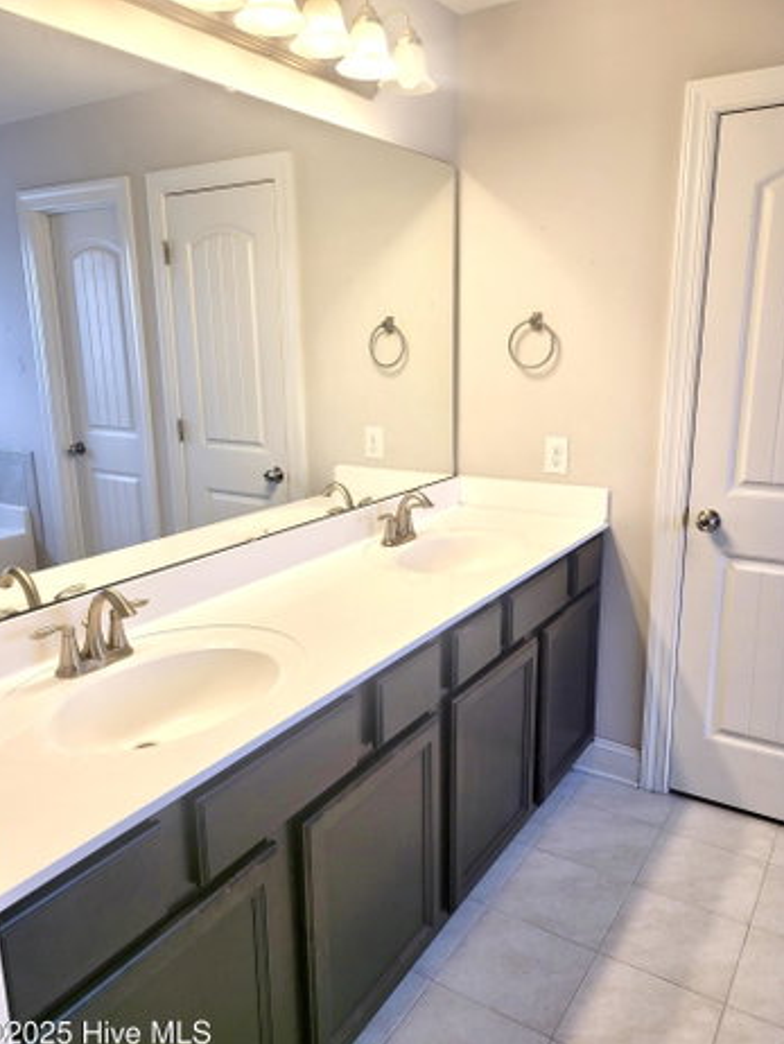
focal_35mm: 27
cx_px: 386
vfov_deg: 65.3
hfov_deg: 51.4
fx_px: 815
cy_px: 540
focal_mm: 5.4
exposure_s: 1/120
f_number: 1.8
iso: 64
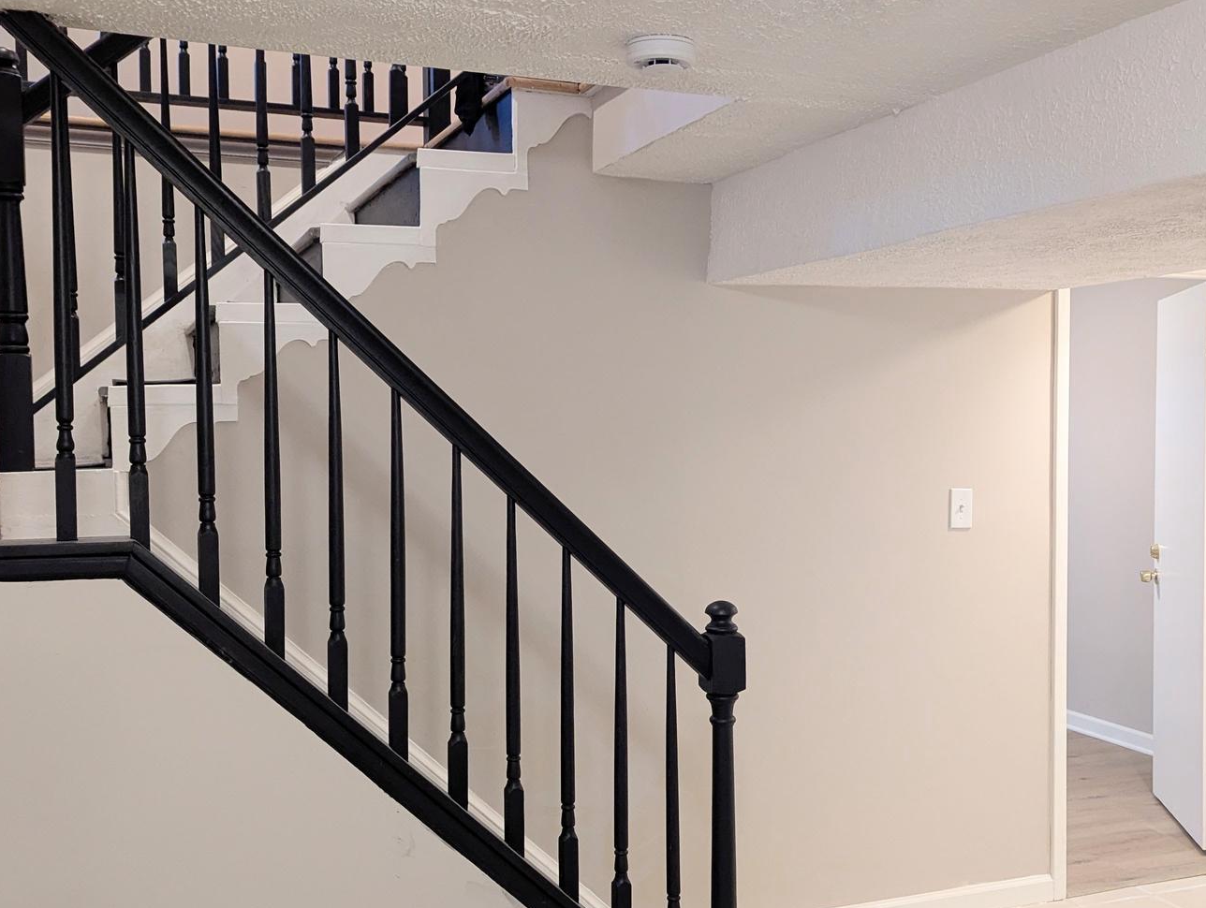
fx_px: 1326
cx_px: 637
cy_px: 476
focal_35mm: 38
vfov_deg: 37.8
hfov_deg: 48.9
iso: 419
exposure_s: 1/60
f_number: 1.85
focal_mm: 6.81
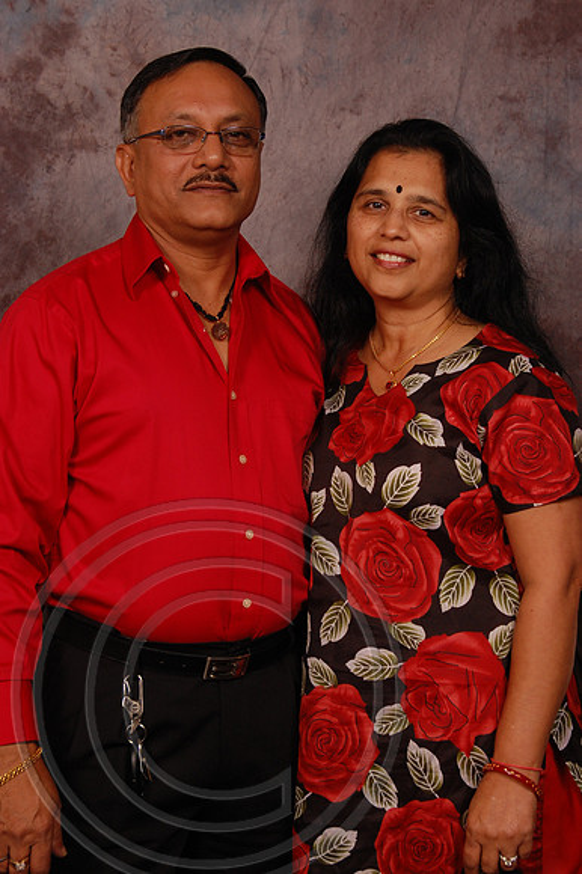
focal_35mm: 63
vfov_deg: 31.9
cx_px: 291
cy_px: 437
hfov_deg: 21.5
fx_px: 1529
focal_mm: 42
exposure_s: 1/200
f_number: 5.6
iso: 400
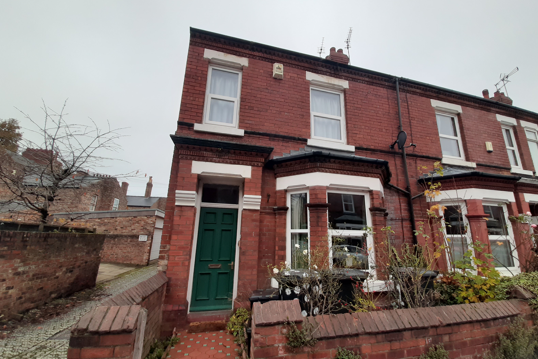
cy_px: 185
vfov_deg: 81.2
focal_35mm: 14
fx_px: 209
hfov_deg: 104.2
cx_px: 273
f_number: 2.2
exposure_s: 1/50
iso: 50
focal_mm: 1.42
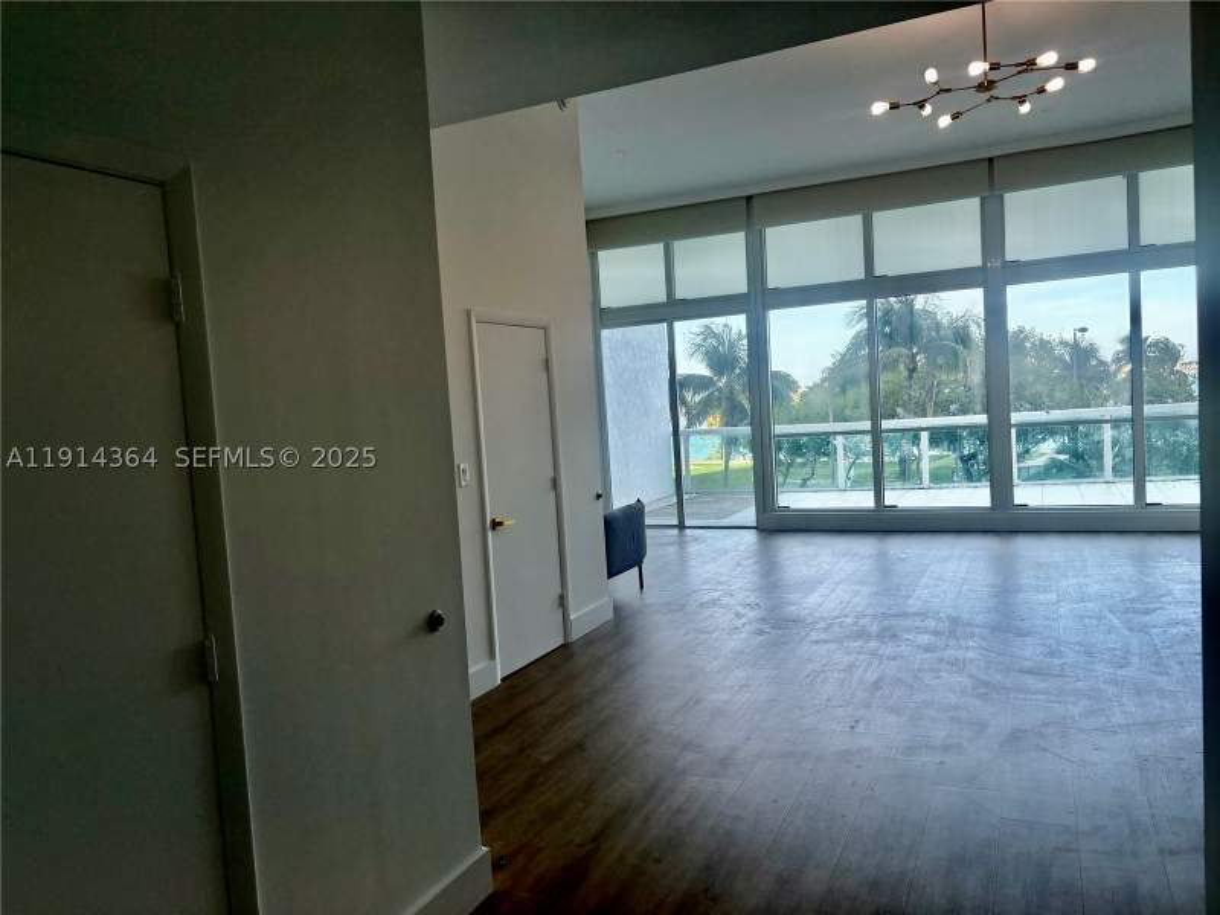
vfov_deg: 53.1
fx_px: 916
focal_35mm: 26
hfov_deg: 67.3
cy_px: 458
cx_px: 610
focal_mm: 5.96
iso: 50
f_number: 1.6
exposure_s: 1/586
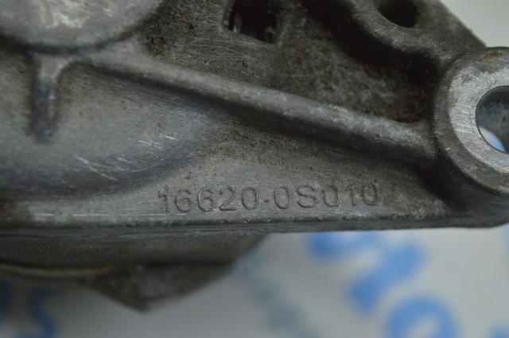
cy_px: 169
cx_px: 254
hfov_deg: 24.6
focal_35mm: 82
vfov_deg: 16.5
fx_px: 1165
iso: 400
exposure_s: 1/60
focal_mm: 55
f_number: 5.6
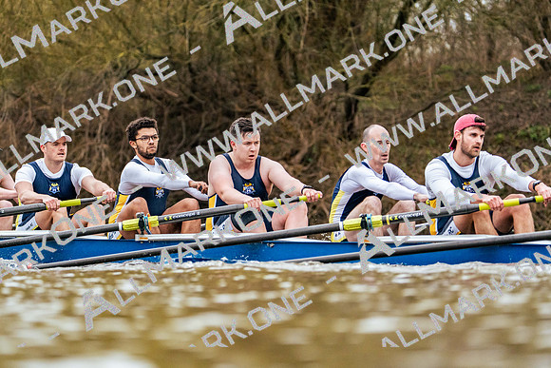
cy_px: 184
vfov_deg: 4.5
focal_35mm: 309
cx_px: 276
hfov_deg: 6.7
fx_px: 4730
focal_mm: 309
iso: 5000
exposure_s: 1/2000
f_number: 6.3
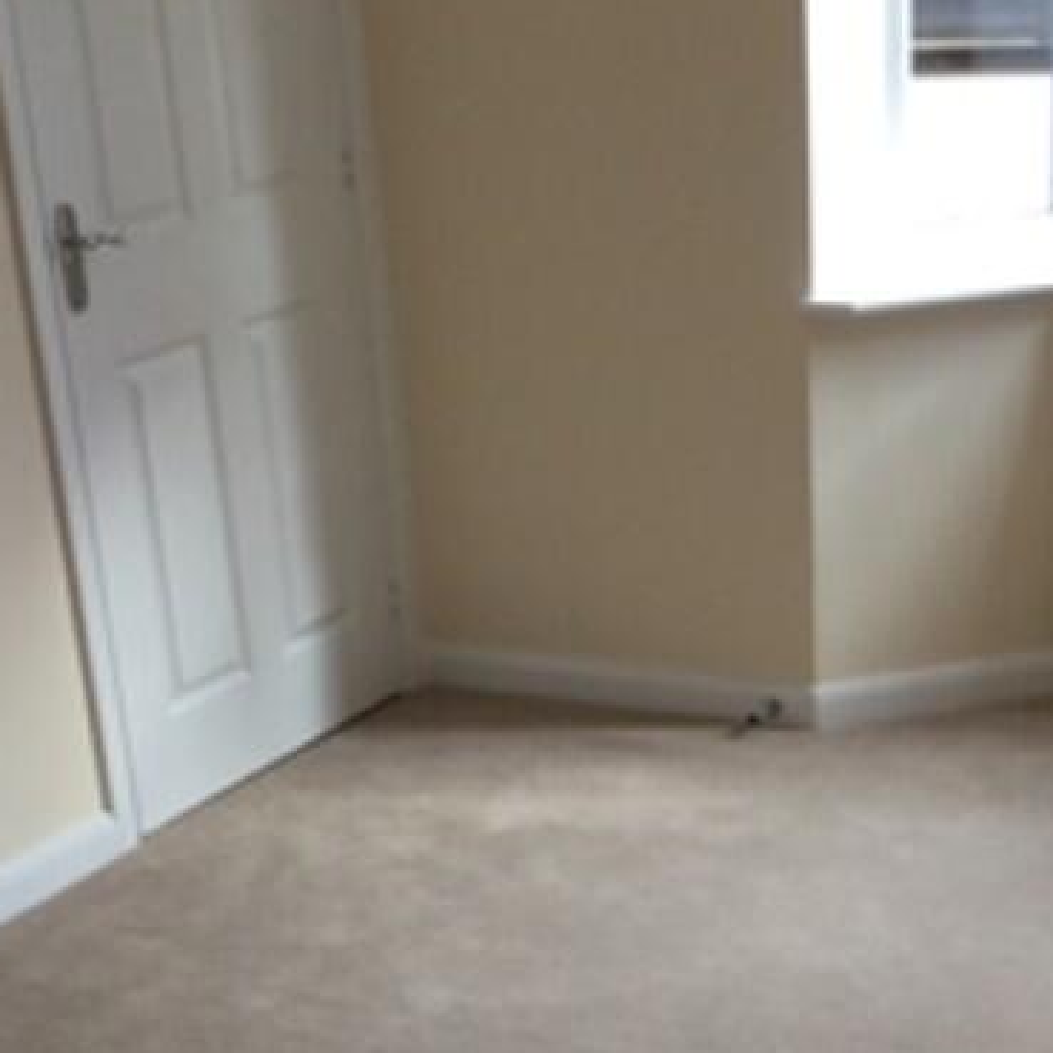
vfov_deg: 22.0
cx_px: 662
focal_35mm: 76
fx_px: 2616
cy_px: 1019
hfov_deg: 22.7
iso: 32
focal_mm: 3.3
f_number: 2.4
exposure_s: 1/60
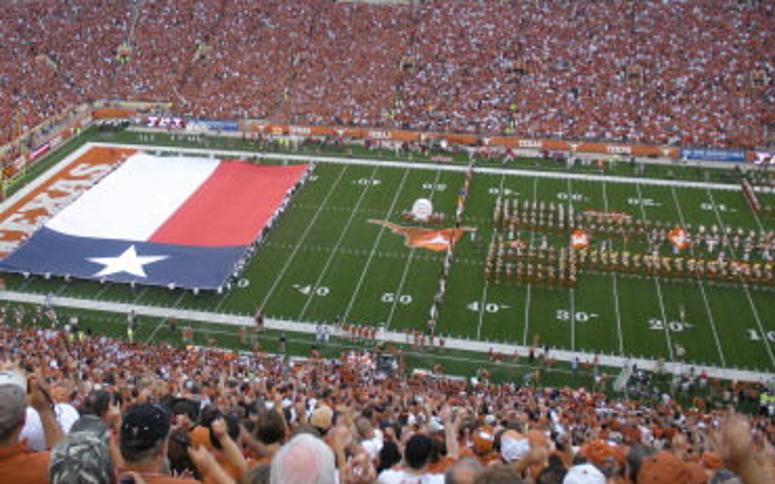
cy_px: 168
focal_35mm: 47
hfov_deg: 42.5
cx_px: 310
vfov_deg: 27.3
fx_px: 992
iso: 87
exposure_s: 1/53
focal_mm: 6.3
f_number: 3.5
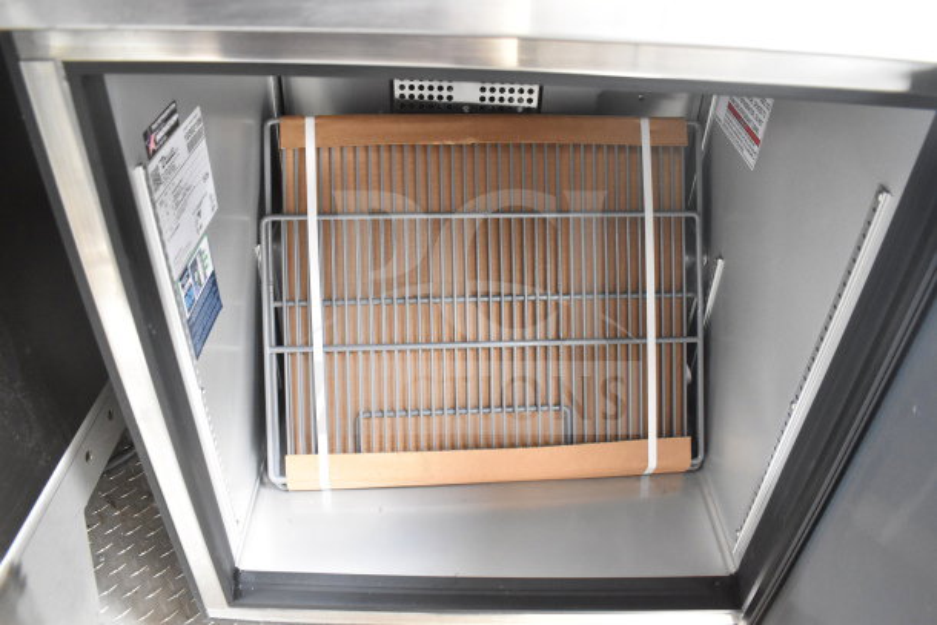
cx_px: 468
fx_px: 703
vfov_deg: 48.0
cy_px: 312
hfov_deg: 67.4
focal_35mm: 27
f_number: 3.5
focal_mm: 18
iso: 4500
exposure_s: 1/30
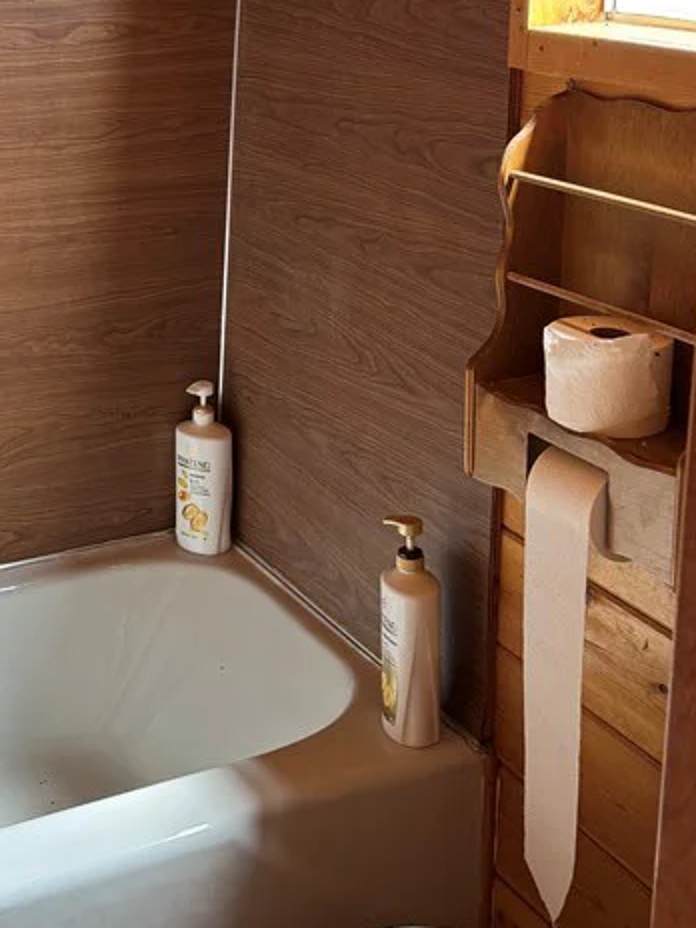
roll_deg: +0.7
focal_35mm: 53
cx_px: 72
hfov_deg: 26.6
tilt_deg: -11.5
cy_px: 164
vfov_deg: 34.9
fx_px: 1421
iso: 200
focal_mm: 6.76
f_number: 1.78
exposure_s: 1/96
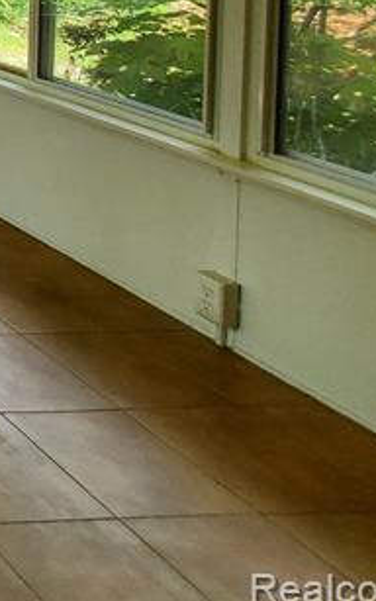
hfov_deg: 14.7
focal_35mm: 46
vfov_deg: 34.3
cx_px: -554
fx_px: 754
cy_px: -131
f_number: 2.2
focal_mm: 1.8
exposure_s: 1/154
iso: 50
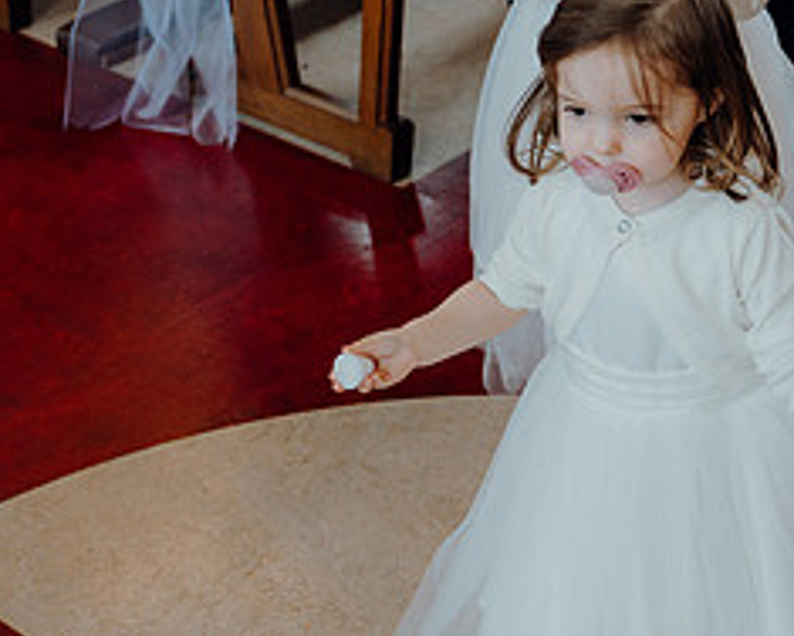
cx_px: 615
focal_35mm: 81
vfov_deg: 18.9
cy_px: 228
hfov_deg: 23.3
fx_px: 1903
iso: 400
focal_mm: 35
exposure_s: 1/200
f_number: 2.8
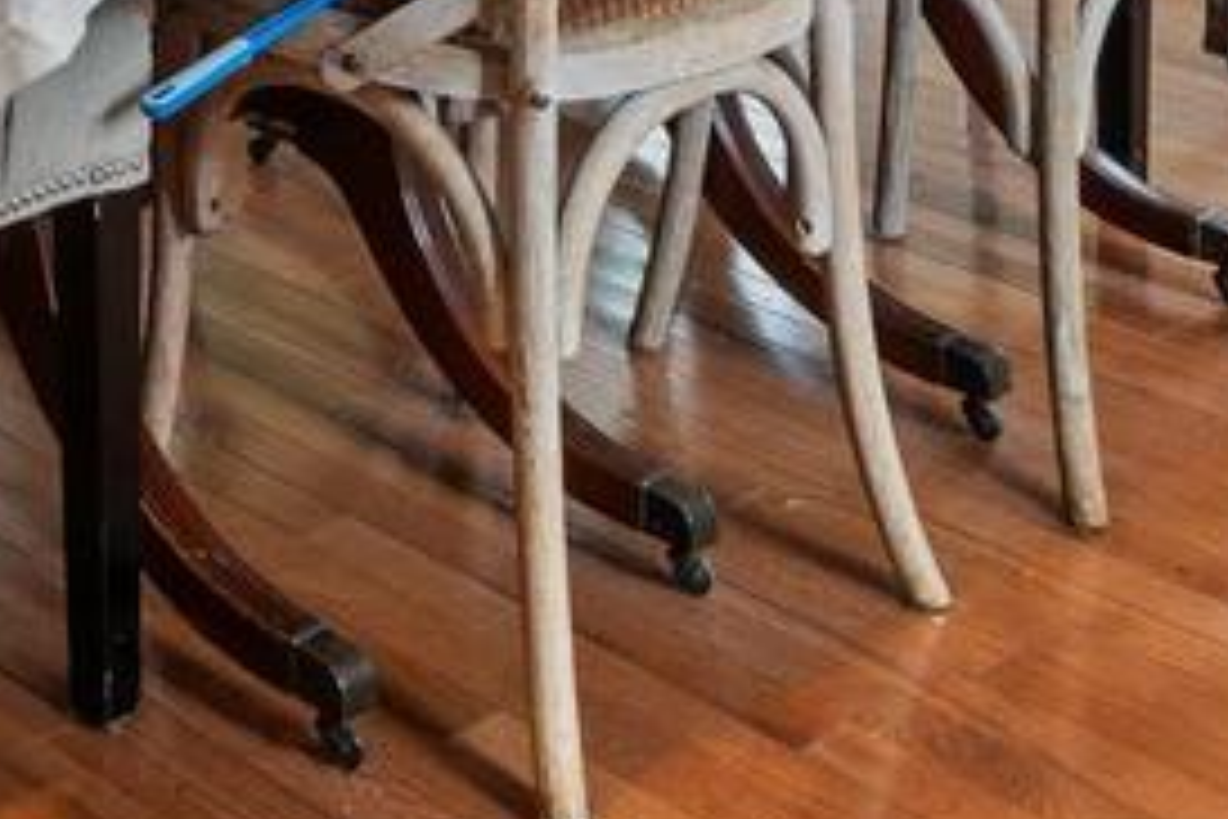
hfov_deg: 24.7
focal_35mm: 79
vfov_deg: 14.3
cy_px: -846
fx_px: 2695
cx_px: 67
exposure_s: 1/1.25
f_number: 7.1
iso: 250
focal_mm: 10
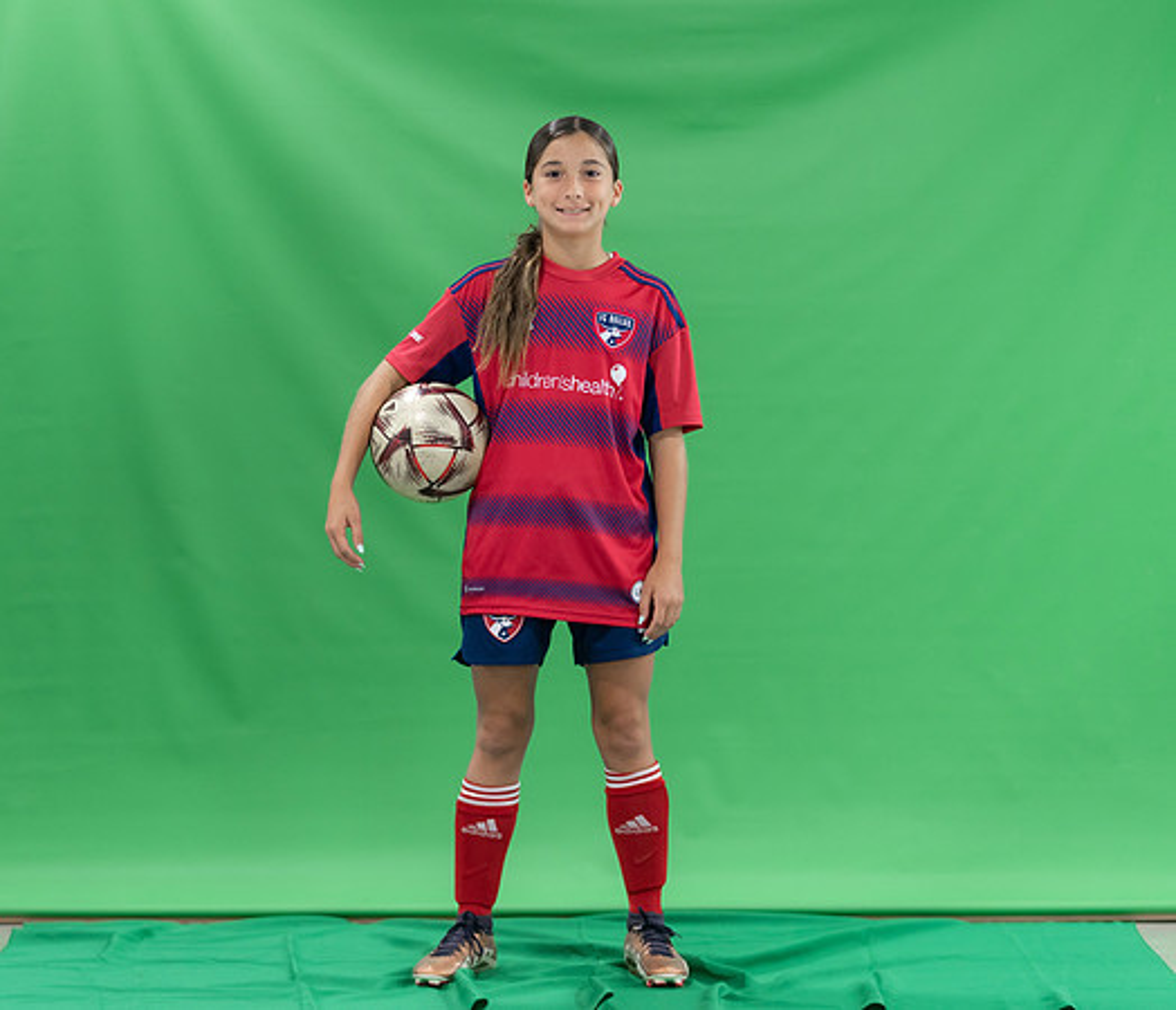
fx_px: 3471
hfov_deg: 19.2
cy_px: 489
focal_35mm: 97
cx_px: 538
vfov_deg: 16.6
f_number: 2.8
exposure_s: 1/250
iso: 1000
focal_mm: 80
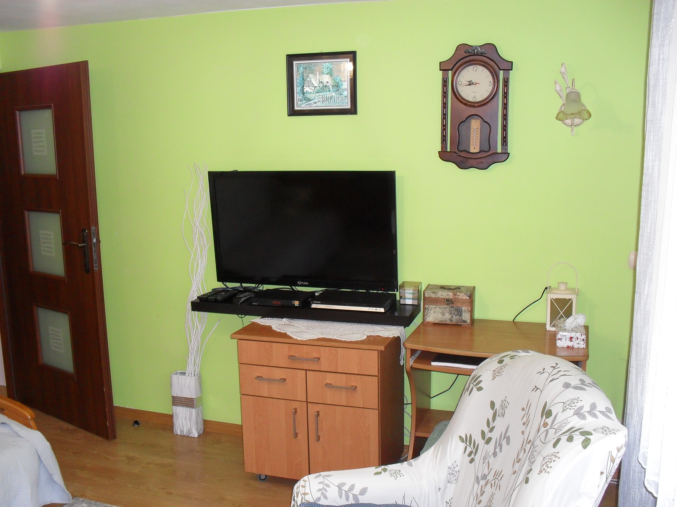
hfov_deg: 52.6
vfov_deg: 40.7
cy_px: 254
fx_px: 685
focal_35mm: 35
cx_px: 338
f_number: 3.2
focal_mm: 6.3
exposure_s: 1/45
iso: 200
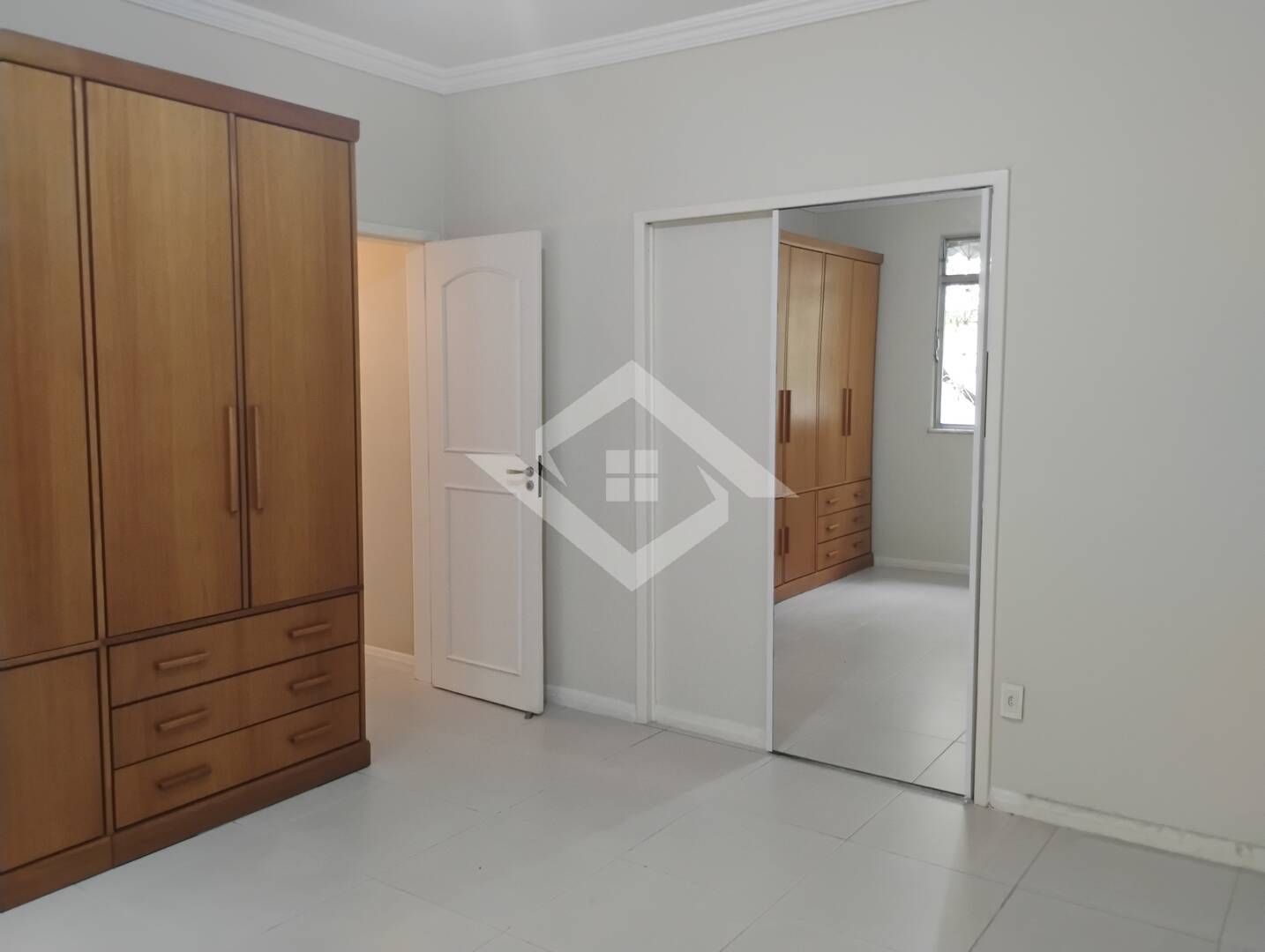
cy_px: 476
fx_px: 1025
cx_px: 632
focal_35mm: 28
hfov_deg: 63.4
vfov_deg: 49.9
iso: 2431
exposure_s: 1/30
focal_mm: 4.26
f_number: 1.8
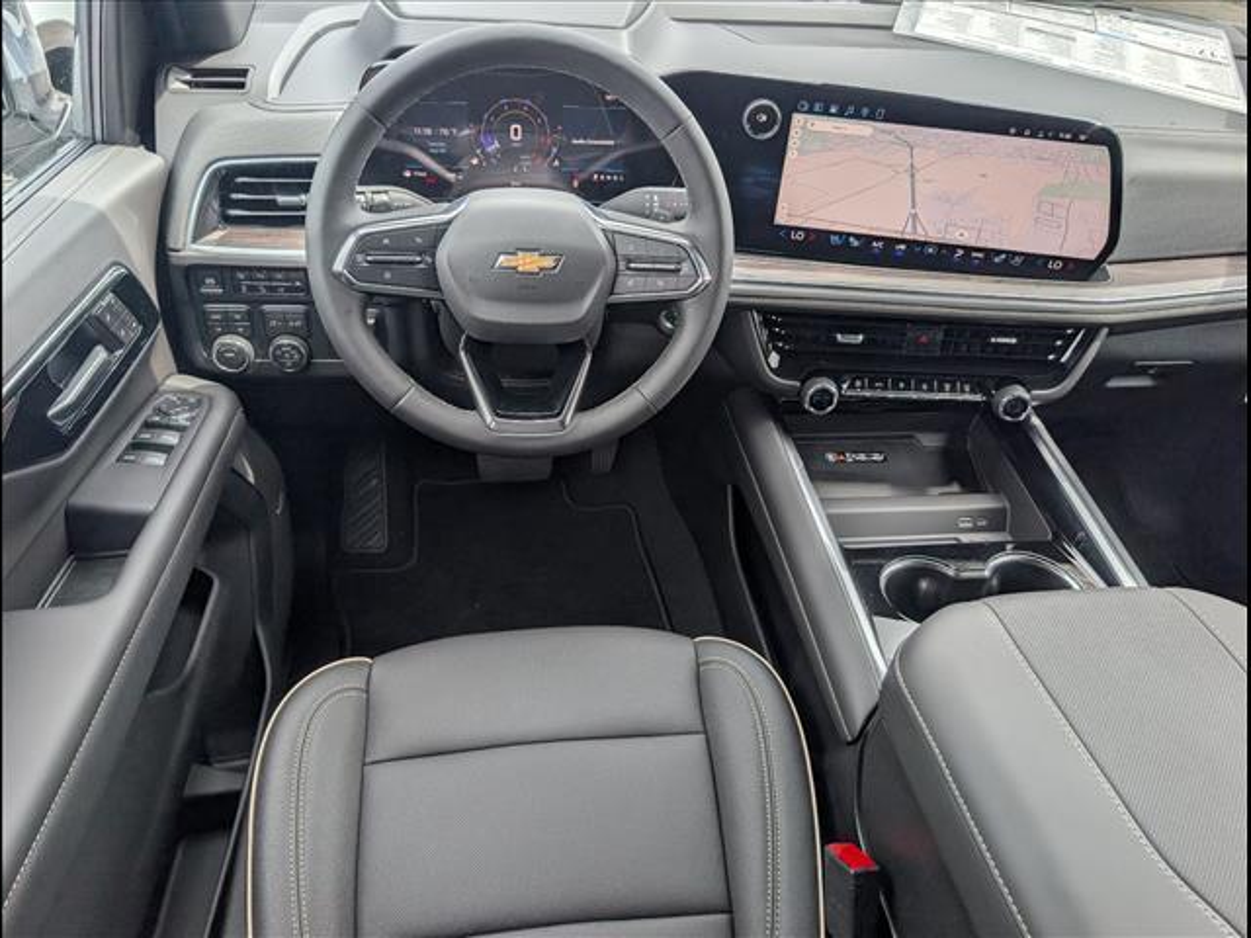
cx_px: 626
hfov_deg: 71.6
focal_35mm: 24
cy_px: 469
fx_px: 867
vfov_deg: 56.8
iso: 22
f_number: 1.68
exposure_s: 1/2500
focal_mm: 6.9
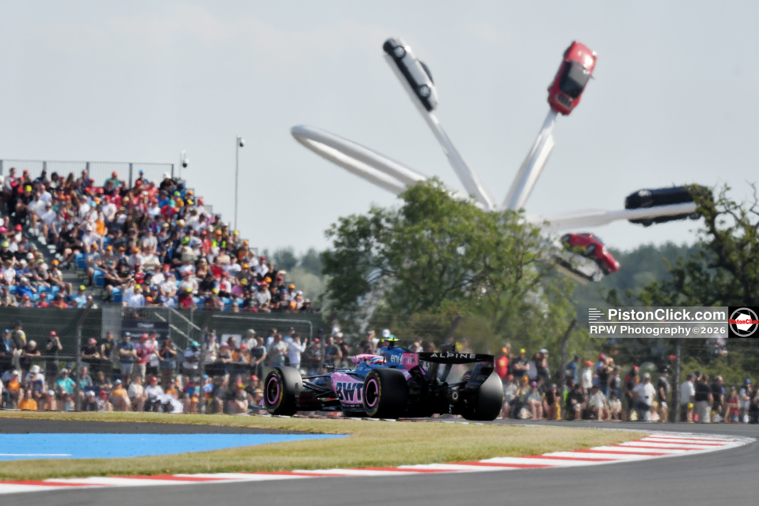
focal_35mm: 750
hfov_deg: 2.8
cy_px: 253
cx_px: 380
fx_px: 15810
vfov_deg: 1.8
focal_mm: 500
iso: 360
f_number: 6.3
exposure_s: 1/2000
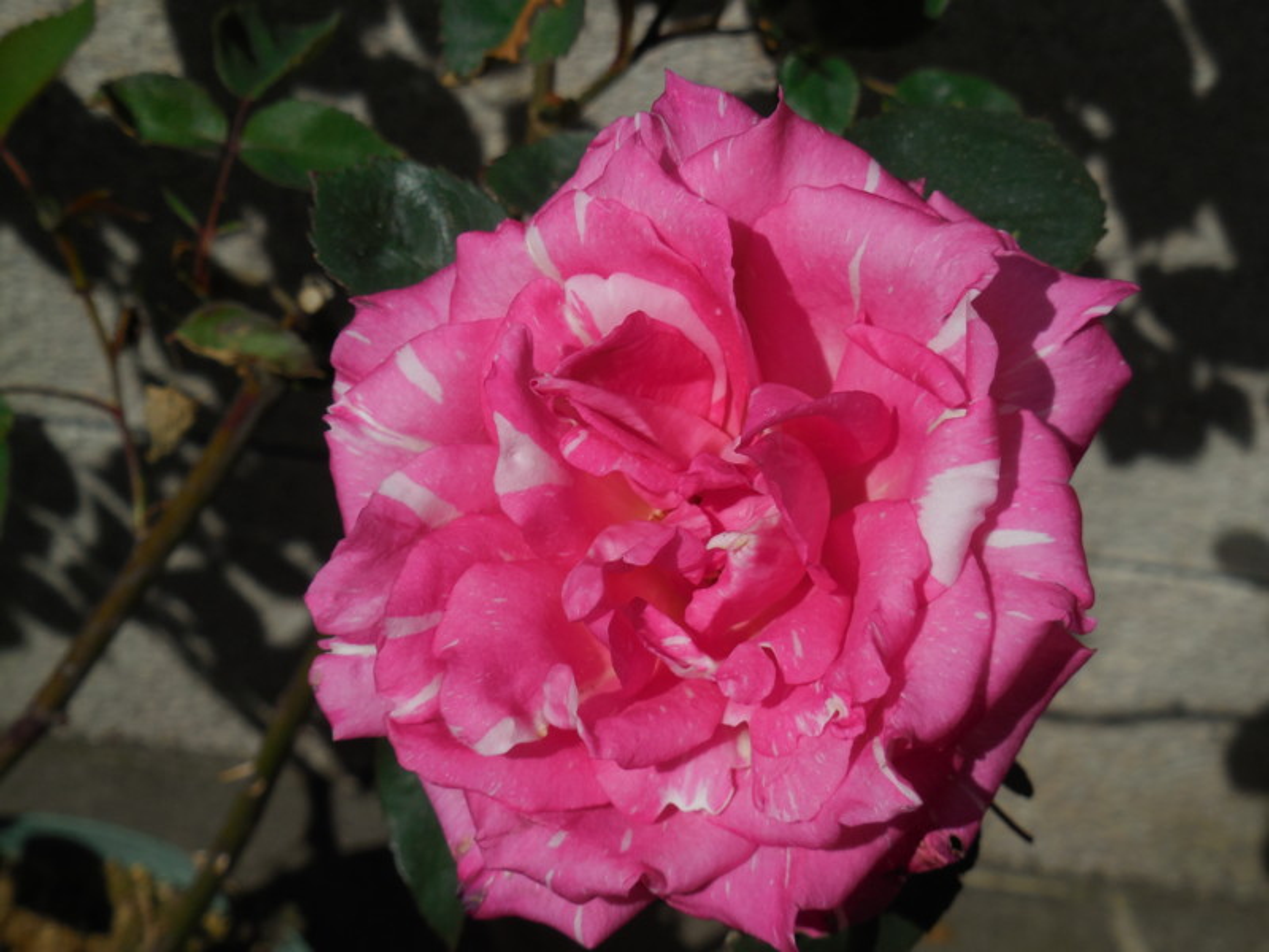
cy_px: 476
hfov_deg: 27.8
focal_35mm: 70
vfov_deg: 21.0
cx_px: 634
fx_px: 2566
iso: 125
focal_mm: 12.6
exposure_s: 1/2000
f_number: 4.7
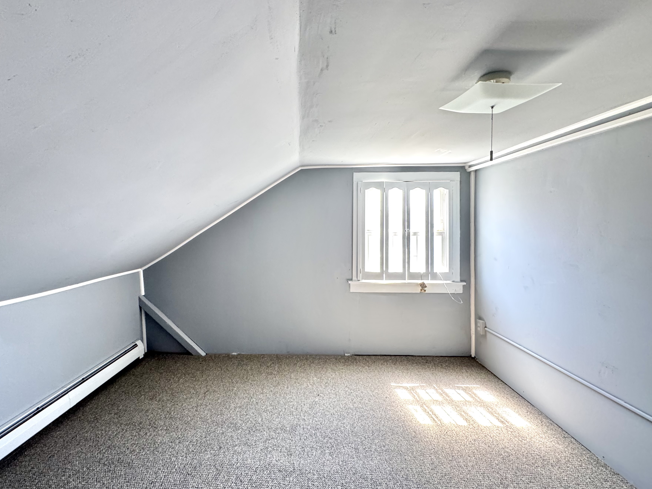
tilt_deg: -1.2
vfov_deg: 78.1
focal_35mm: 16
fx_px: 301
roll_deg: +0.6
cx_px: 290
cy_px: 232
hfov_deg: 94.1
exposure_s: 1/60
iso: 500
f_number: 2.2
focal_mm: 2.22
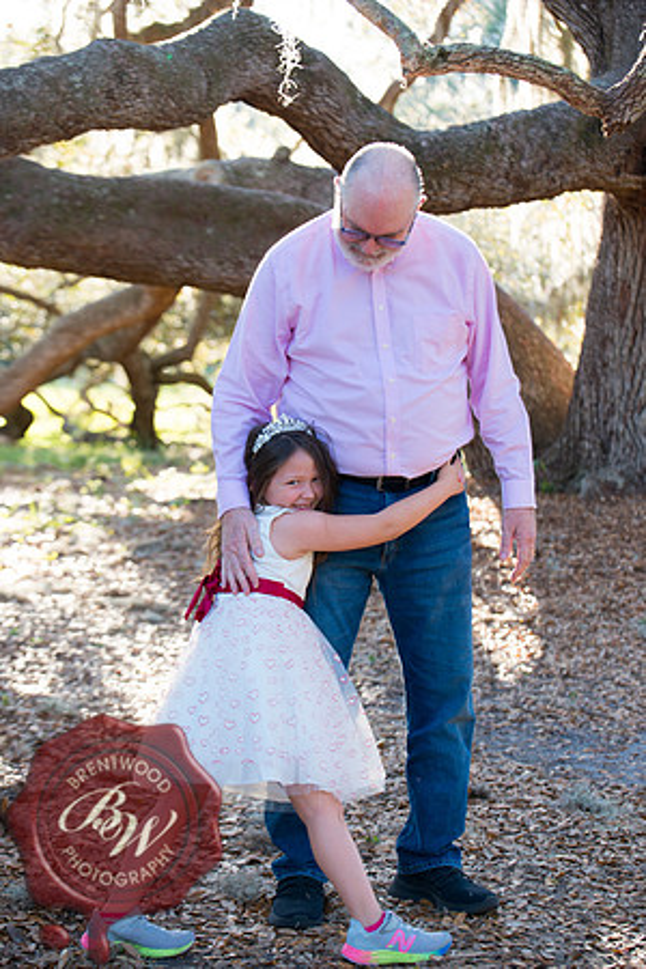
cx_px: 323
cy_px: 484
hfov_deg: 17.5
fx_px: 2099
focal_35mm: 78
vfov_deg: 26.0
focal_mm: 78
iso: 200
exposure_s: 1/160
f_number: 3.5
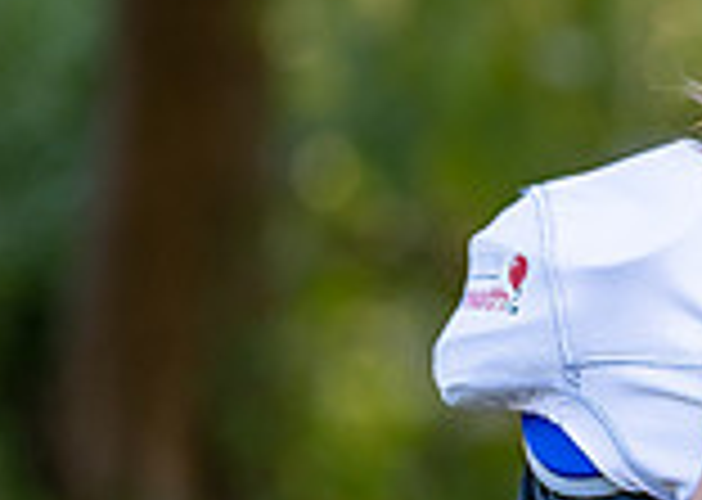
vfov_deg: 6.4
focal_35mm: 224
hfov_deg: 8.8
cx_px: 984
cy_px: 363
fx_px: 4460
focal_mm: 50
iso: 100
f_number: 1.2
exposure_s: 1/1000
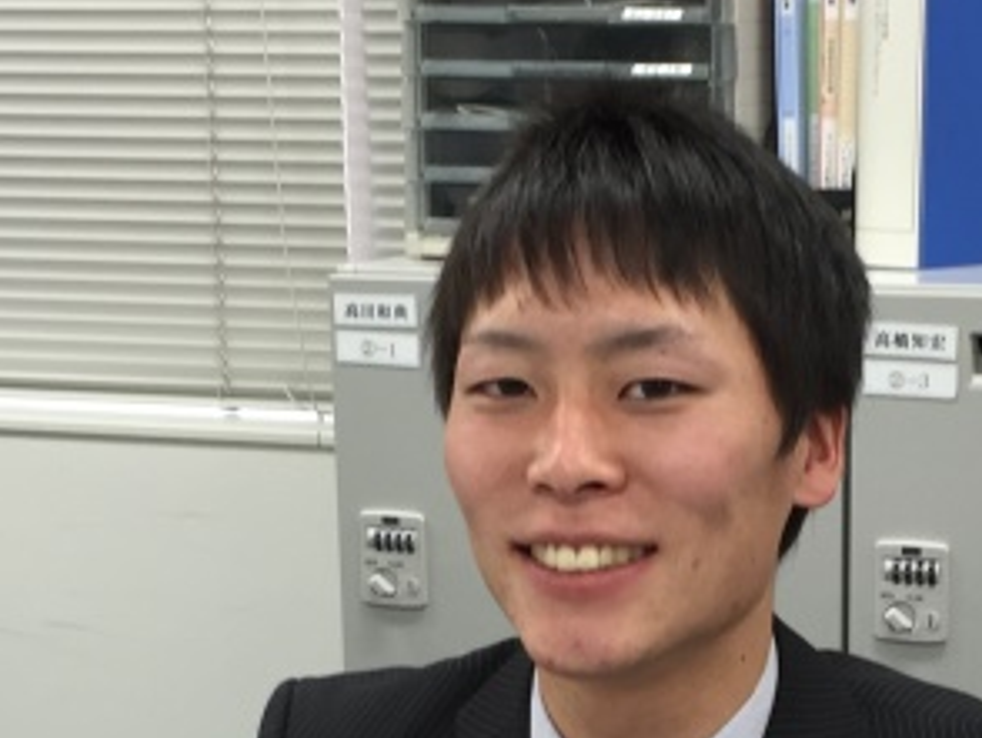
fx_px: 2868
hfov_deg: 19.3
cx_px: 691
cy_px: 798
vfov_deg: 14.4
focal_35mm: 101
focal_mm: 4.15
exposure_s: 1/30
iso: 40
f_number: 2.2
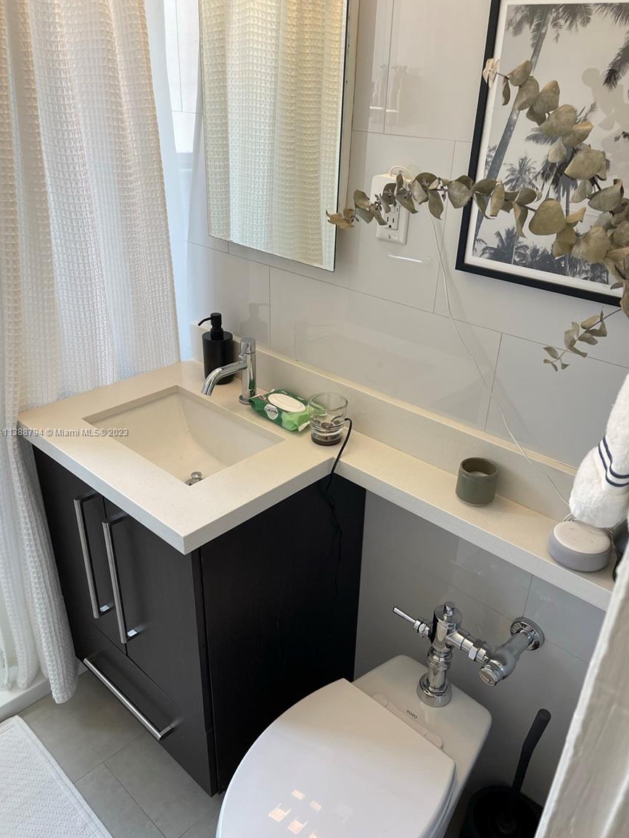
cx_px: 321
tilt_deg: -28.5
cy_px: 433
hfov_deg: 51.4
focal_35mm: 27
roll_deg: -2.2
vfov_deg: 65.3
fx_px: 654
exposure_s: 1/120
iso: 125
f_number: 1.6
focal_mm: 5.1
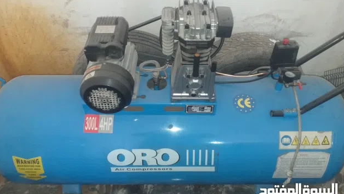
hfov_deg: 66.0
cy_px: 104
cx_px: 175
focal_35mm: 29
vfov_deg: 40.2
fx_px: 265
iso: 160
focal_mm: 3.6
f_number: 1.9
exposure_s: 1/33
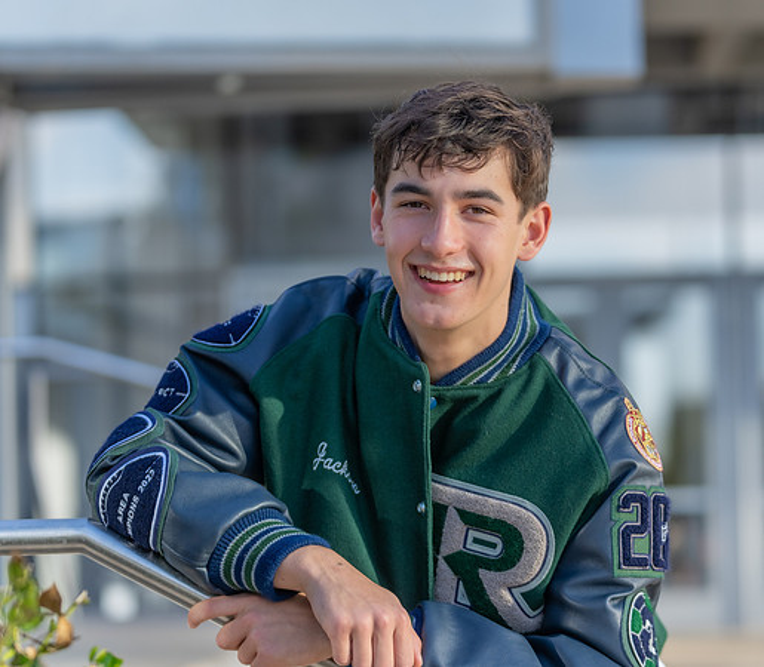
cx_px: 419
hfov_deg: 13.9
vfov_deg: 12.2
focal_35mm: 133
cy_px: 376
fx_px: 3123
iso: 200
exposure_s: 1/500
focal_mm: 97
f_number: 2.8
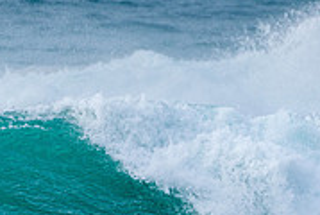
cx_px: 186
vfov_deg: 0.6
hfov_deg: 0.8
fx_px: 21591
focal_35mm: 2425
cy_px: 289
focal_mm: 500
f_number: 5.6
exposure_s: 1/500
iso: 100
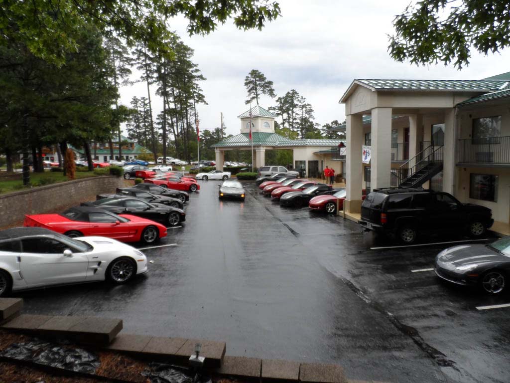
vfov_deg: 56.8
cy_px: 192
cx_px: 255
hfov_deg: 71.6
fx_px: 354
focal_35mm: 24
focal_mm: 4
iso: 80
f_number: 3.2
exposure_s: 1/250
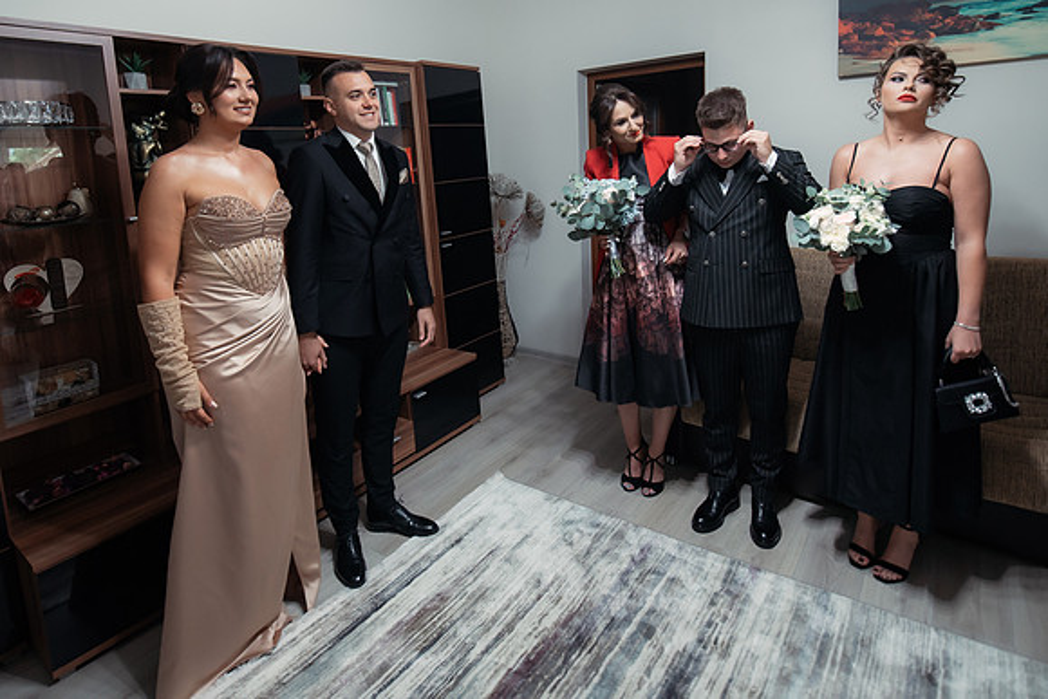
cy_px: 240
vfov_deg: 61.3
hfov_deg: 84.7
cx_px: 501
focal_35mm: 20
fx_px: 574
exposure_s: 1/200
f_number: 2.8
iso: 1600
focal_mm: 15
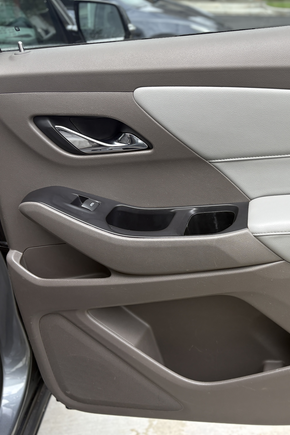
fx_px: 447
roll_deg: -1.9
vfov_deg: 51.9
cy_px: 223
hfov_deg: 33.8
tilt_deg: -30.3
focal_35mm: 37
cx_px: 268
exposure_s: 1/322
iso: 40
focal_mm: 5.96
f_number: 1.6
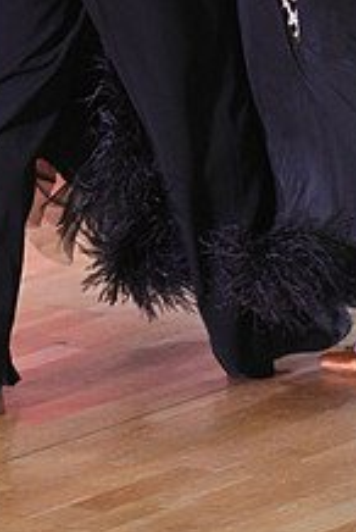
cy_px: -156
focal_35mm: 271
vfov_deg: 7.5
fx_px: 4007
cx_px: 162
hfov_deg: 5.1
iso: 2500
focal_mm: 102
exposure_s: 1/400
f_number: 4.5
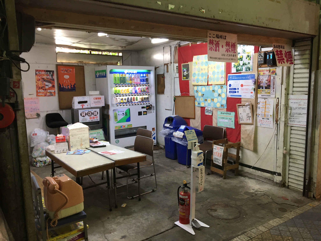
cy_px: 120
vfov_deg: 48.2
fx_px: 269
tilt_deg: -7.4
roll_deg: +2.8
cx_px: 160
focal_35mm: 29
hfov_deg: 61.7
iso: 80
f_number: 2.2
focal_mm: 4.15
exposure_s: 1/30
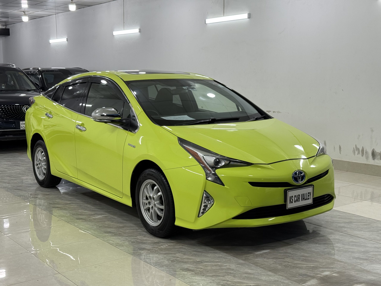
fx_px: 528
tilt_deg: -7.6
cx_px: 190
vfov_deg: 30.3
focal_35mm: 48
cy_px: 143
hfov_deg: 39.7
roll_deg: +0.5
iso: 50
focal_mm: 6.76
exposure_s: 1/128
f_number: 1.78
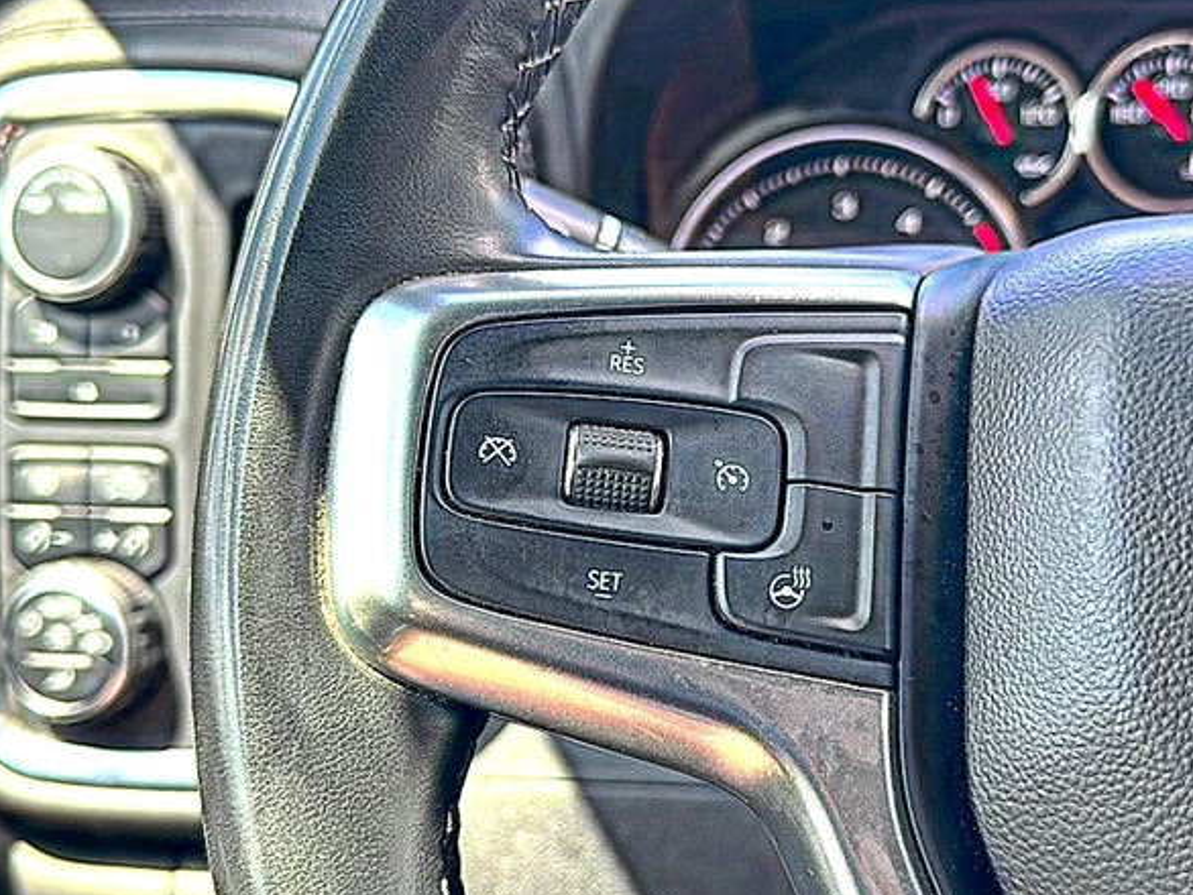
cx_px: 676
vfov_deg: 38.7
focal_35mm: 37
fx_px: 1276
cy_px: 479
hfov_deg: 50.0
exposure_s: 1/88
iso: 64
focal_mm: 6.86
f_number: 1.78
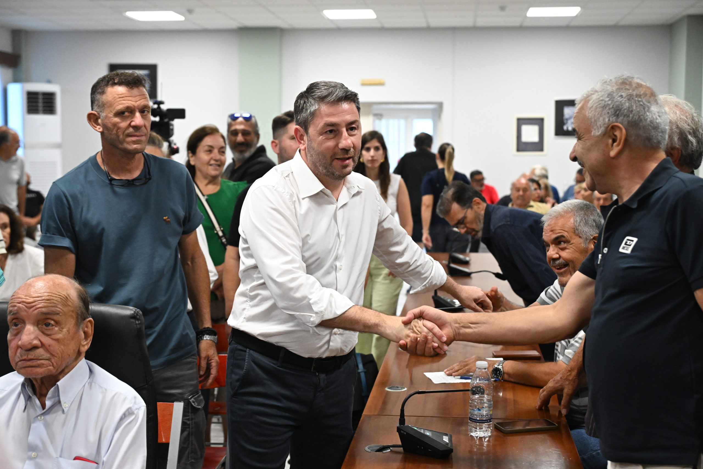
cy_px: 234
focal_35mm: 51
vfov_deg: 26.5
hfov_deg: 38.9
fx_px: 996
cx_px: 352
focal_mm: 51
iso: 5000
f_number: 4
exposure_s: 1/320
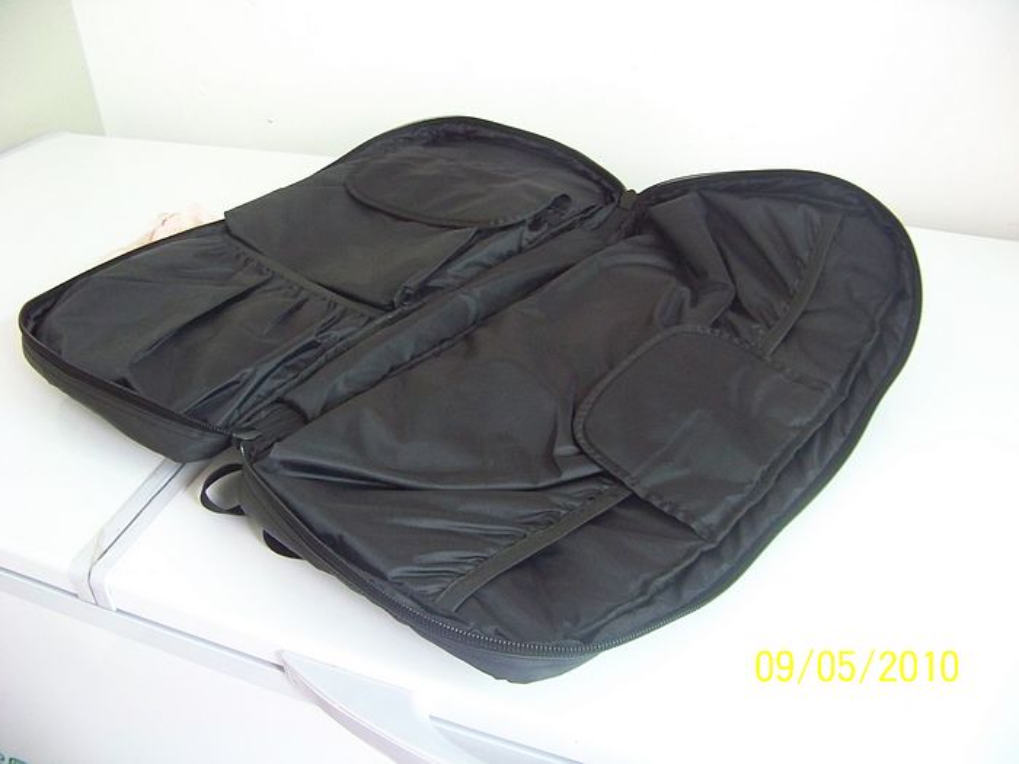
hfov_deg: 51.4
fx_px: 1060
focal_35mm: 36
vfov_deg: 39.7
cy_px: 382
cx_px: 510
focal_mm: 5.85
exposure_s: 1/8
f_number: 2.8
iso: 400
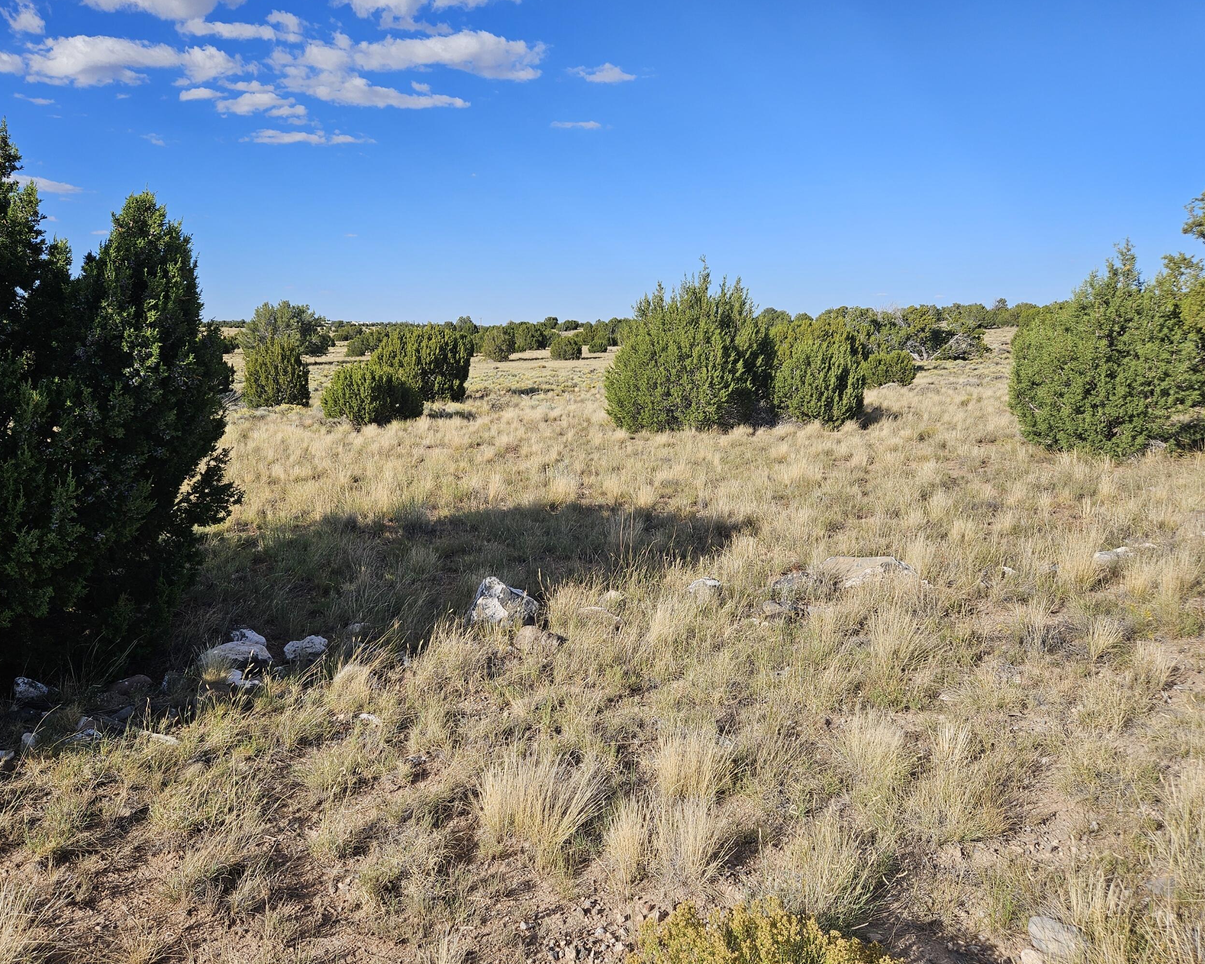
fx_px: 963
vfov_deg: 53.2
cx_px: 528
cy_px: 515
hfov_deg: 63.8
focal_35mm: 27
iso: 25
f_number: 1.8
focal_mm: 5.4
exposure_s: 1/1780
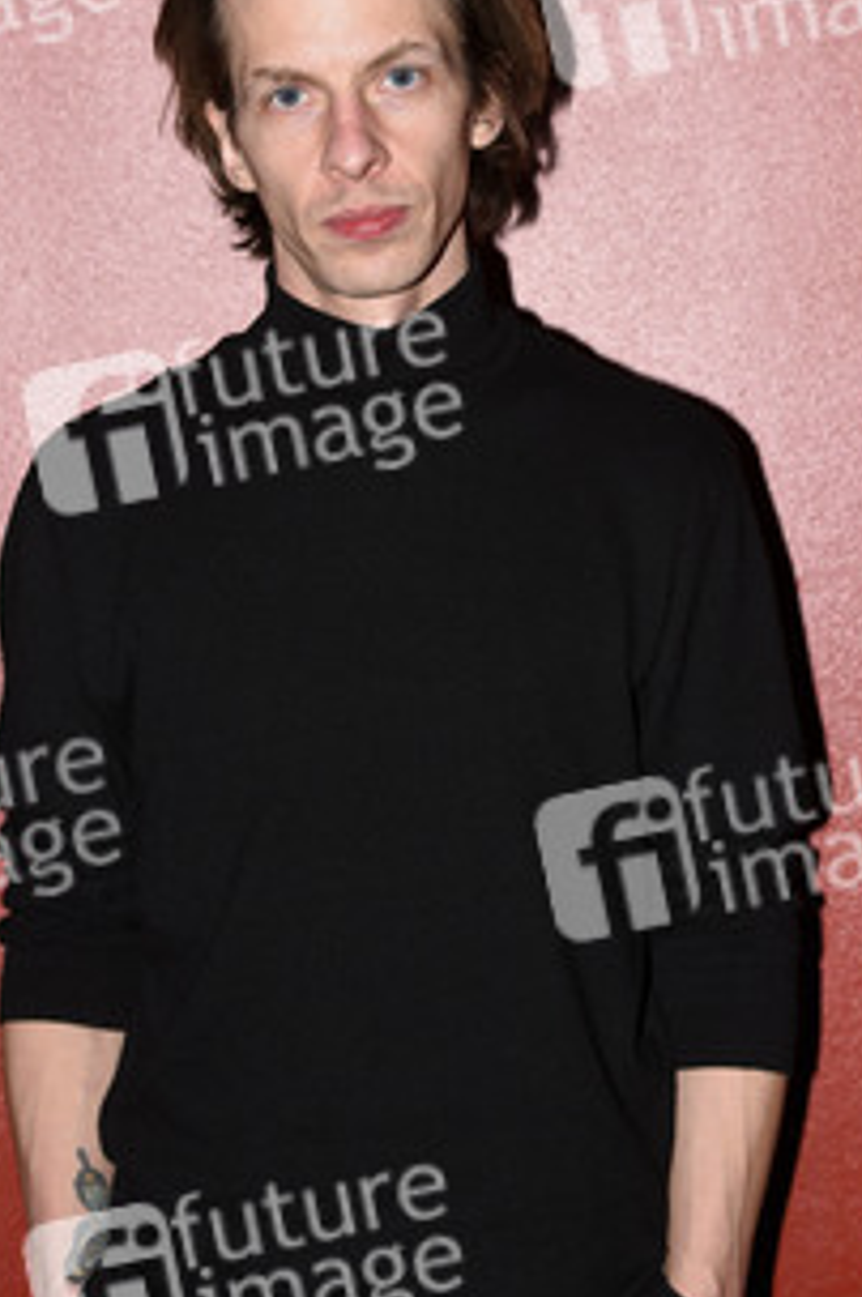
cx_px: 367
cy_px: 627
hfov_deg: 14.8
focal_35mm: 92
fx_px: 3312
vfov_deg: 22.2
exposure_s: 1/2500
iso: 640
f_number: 4
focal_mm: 70
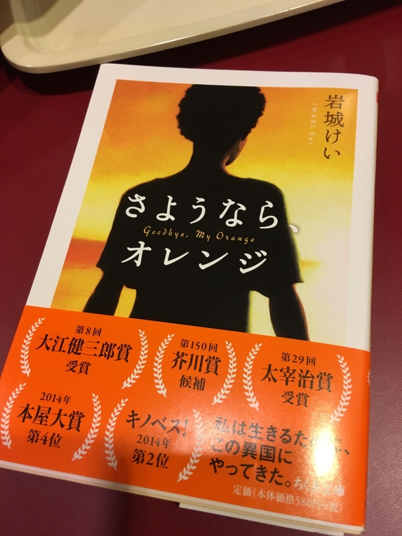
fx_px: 449
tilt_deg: -67.0
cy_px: 268
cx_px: 201
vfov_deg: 61.7
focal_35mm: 29
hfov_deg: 48.2
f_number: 2.2
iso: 80
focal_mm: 4.15
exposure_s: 1/30
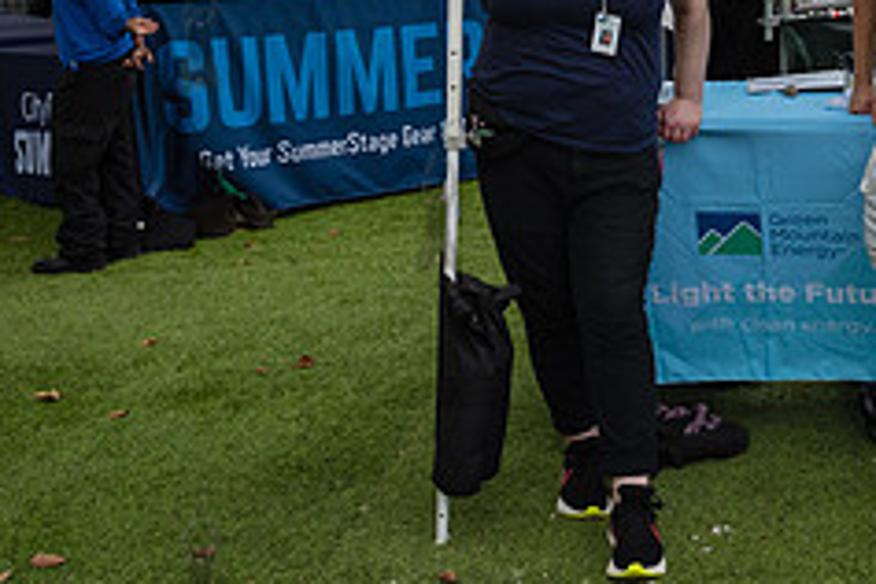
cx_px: 913
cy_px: 28
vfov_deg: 21.9
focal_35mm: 60
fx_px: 1460
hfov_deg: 30.6
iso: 1000
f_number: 4.5
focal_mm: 24
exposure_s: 1/400
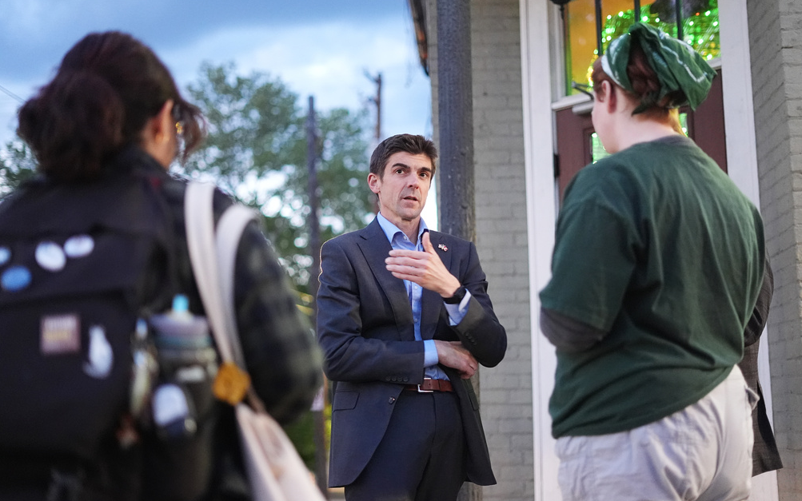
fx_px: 1137
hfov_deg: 38.9
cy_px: 251
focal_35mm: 52
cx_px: 408
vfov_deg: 24.9
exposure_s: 1/80
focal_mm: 50
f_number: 1.8
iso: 5000
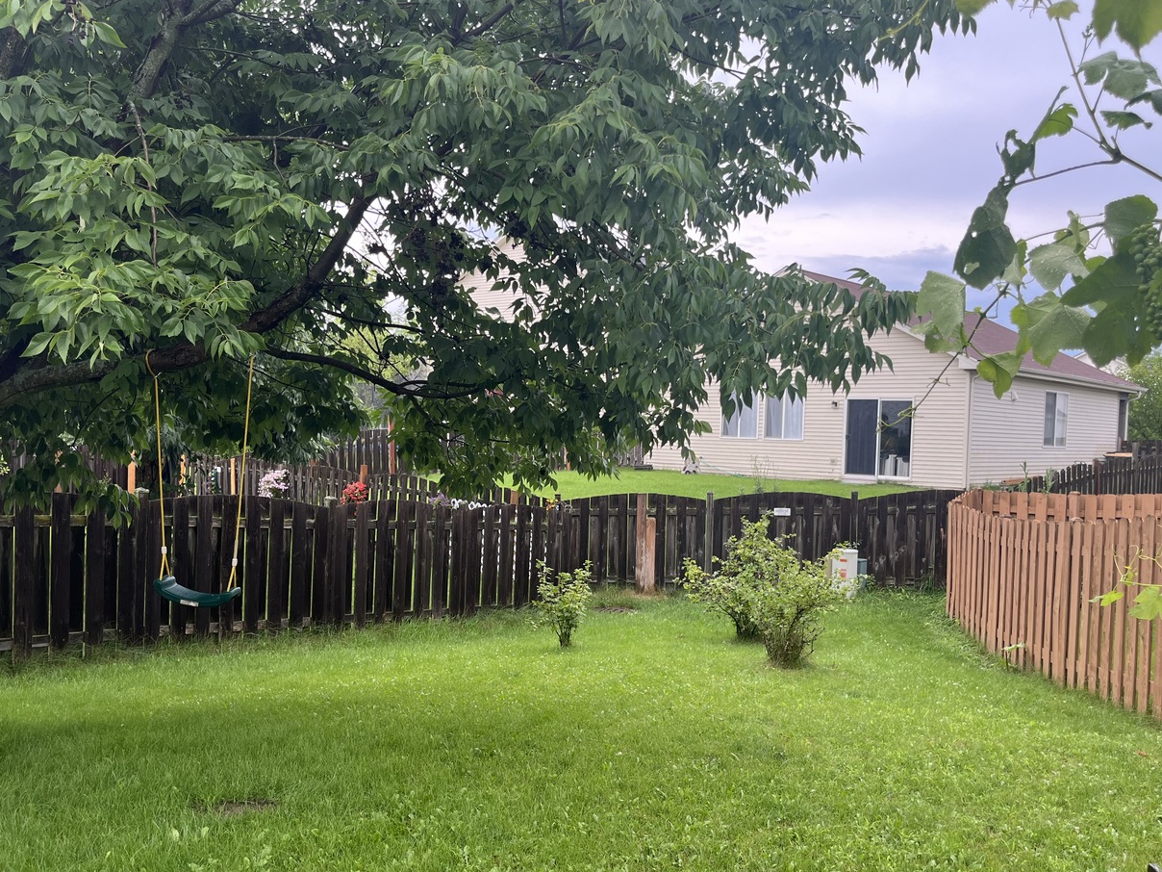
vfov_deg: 45.4
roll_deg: -1.4
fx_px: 1041
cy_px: 460
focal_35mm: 31
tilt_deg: -2.4
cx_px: 560
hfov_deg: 58.3
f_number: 1.6
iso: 40
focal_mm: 5.1
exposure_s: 1/266
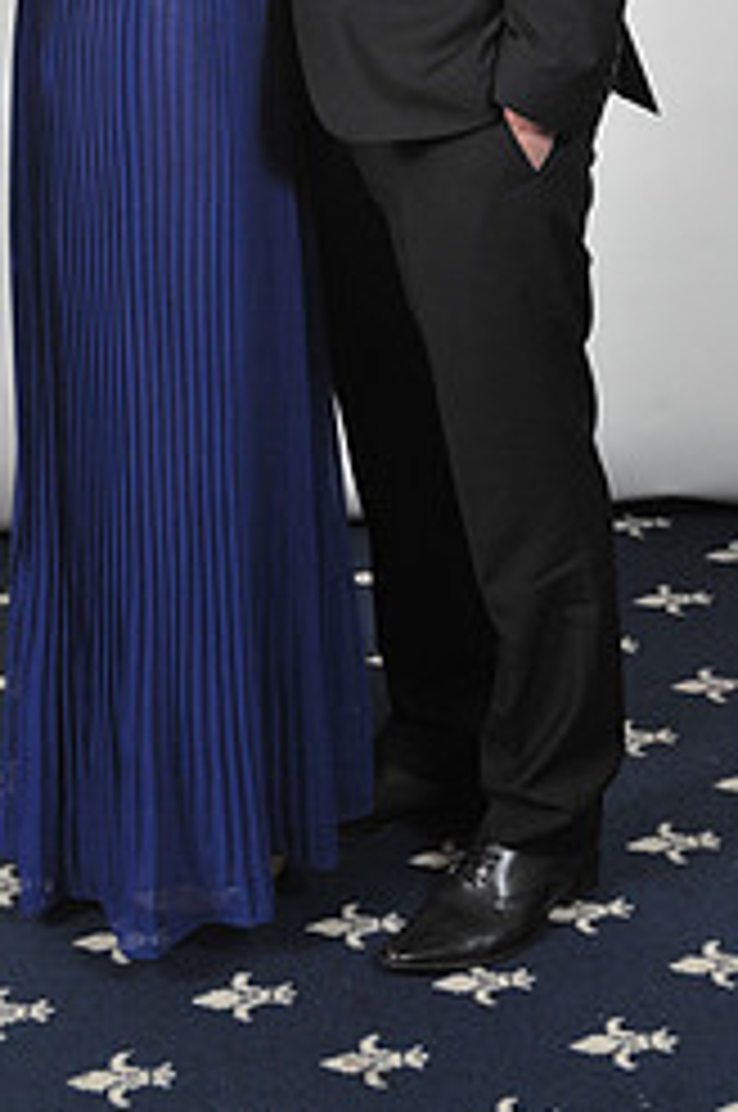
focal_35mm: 94
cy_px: 32
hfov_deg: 14.5
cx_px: 360
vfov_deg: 21.1
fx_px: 2898
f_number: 7.1
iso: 1000
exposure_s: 1/160
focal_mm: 40
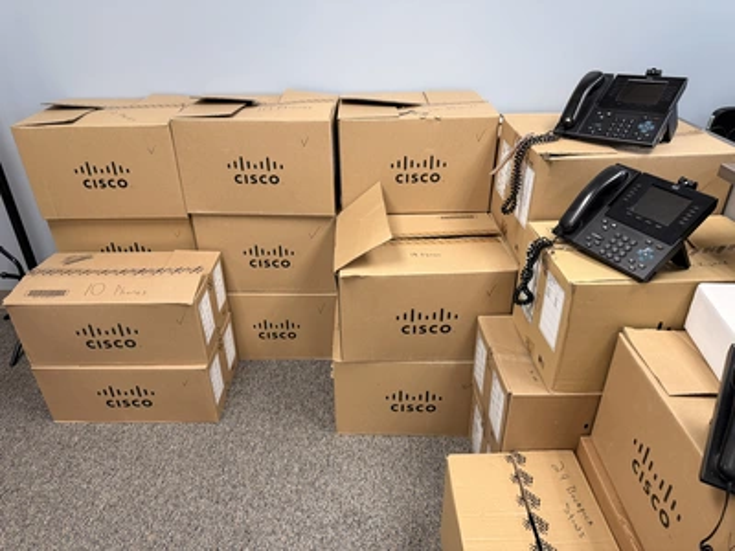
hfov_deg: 71.6
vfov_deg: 56.8
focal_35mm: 24
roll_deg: +1.4
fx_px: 510
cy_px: 276
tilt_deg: -29.4
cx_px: 368
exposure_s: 1/120
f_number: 1.78
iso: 200
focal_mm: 6.76
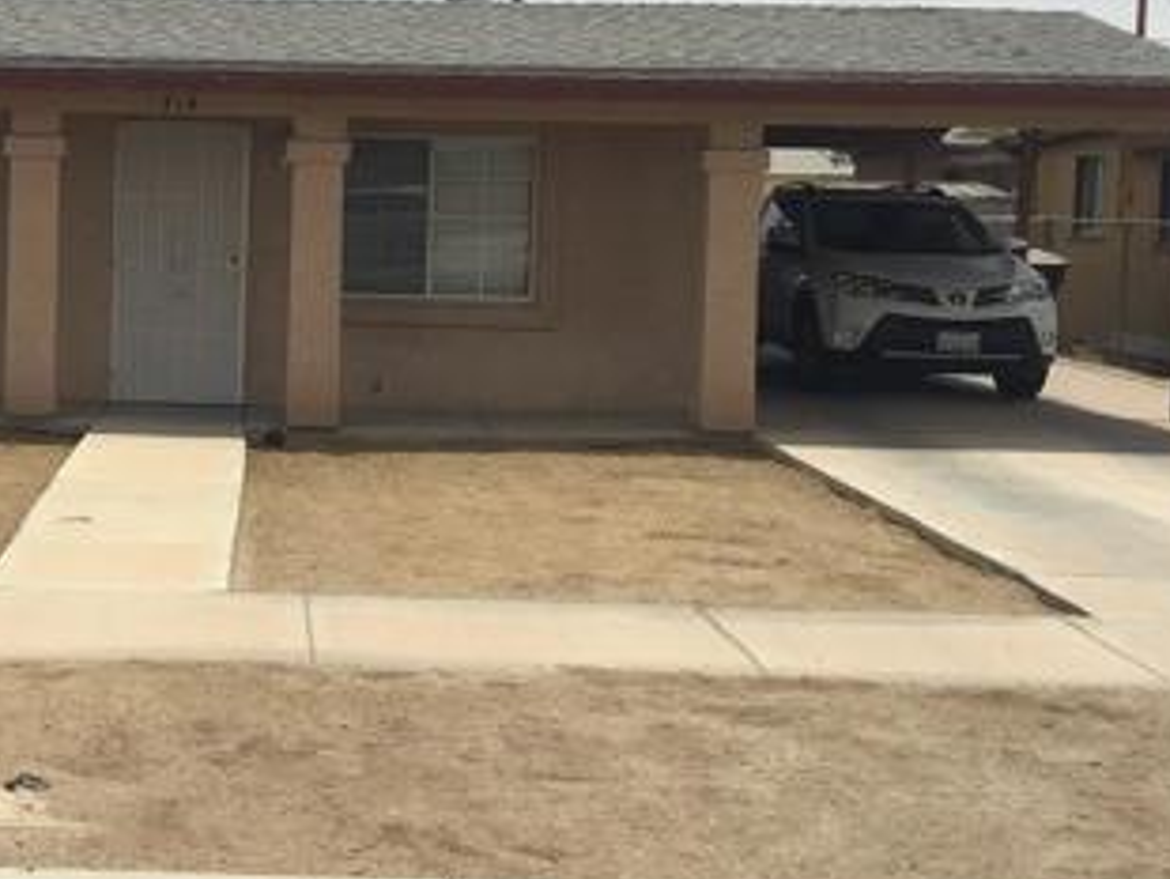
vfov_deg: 22.9
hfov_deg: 29.4
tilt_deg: -3.2
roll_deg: +0.0
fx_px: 2165
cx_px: 196
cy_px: 332
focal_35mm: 64
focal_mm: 3.3
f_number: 2.4
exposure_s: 1/2809
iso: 25
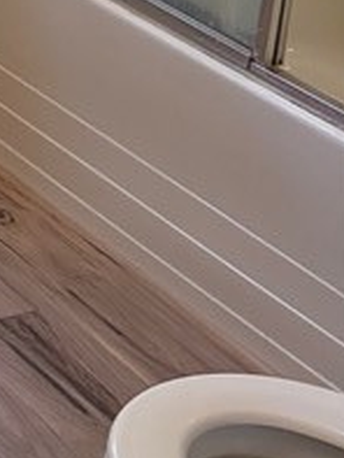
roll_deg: +0.3
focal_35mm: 135
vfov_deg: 13.8
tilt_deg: -17.9
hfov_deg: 9.5
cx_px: -537
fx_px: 1787
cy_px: -198
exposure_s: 1/176
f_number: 1.6
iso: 125
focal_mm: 5.96
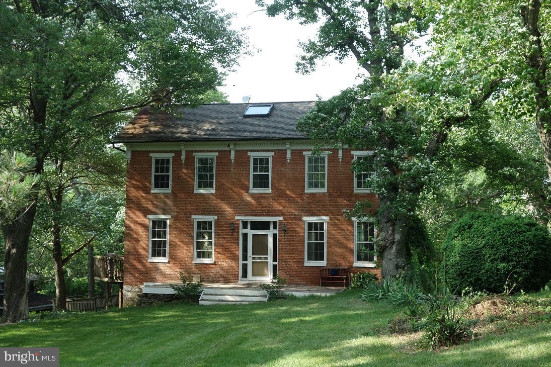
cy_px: 184
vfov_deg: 26.5
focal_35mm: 51
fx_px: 781
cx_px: 276
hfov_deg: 38.9
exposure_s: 1/100
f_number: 5
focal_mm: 19.1
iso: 125
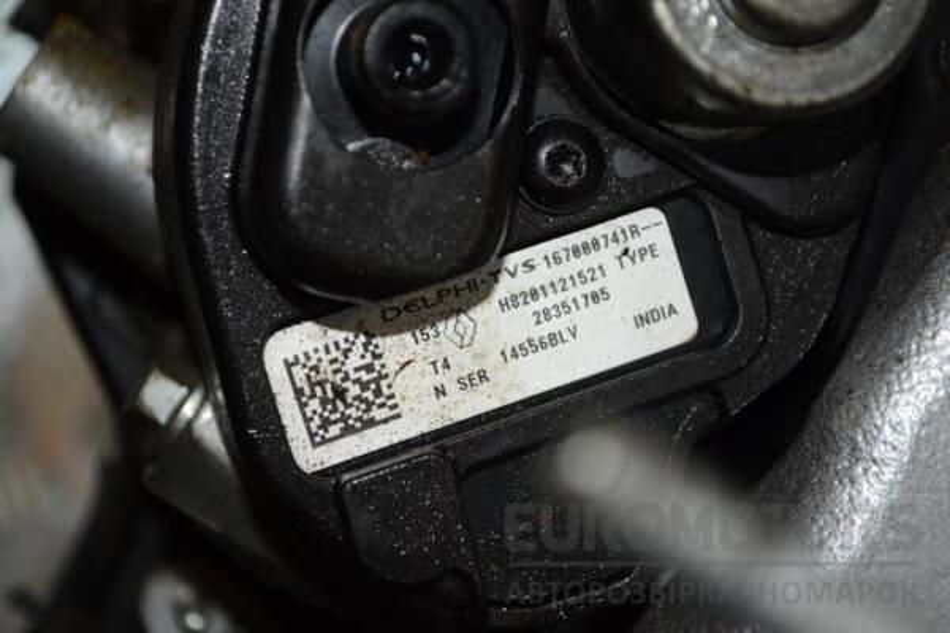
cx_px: 475
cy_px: 316
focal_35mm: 82
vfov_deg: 16.6
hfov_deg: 24.6
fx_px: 2177
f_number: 7.1
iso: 560
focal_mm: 55
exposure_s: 1/60
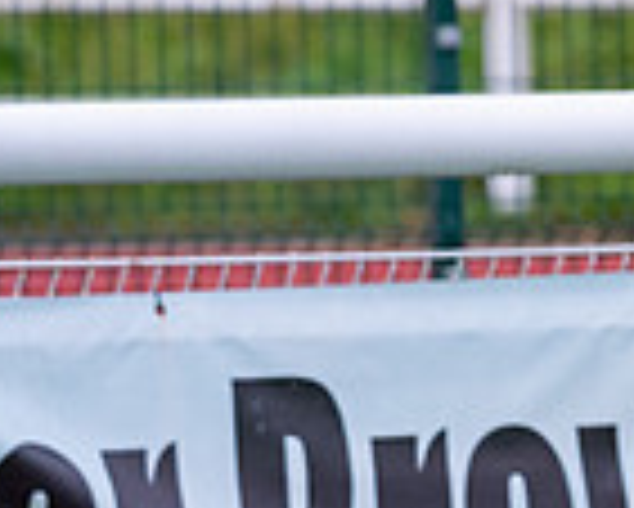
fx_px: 13876
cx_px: 1609
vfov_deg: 2.1
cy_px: 395
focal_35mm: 739
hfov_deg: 2.6
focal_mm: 135
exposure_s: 1/1250
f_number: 2.8
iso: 640
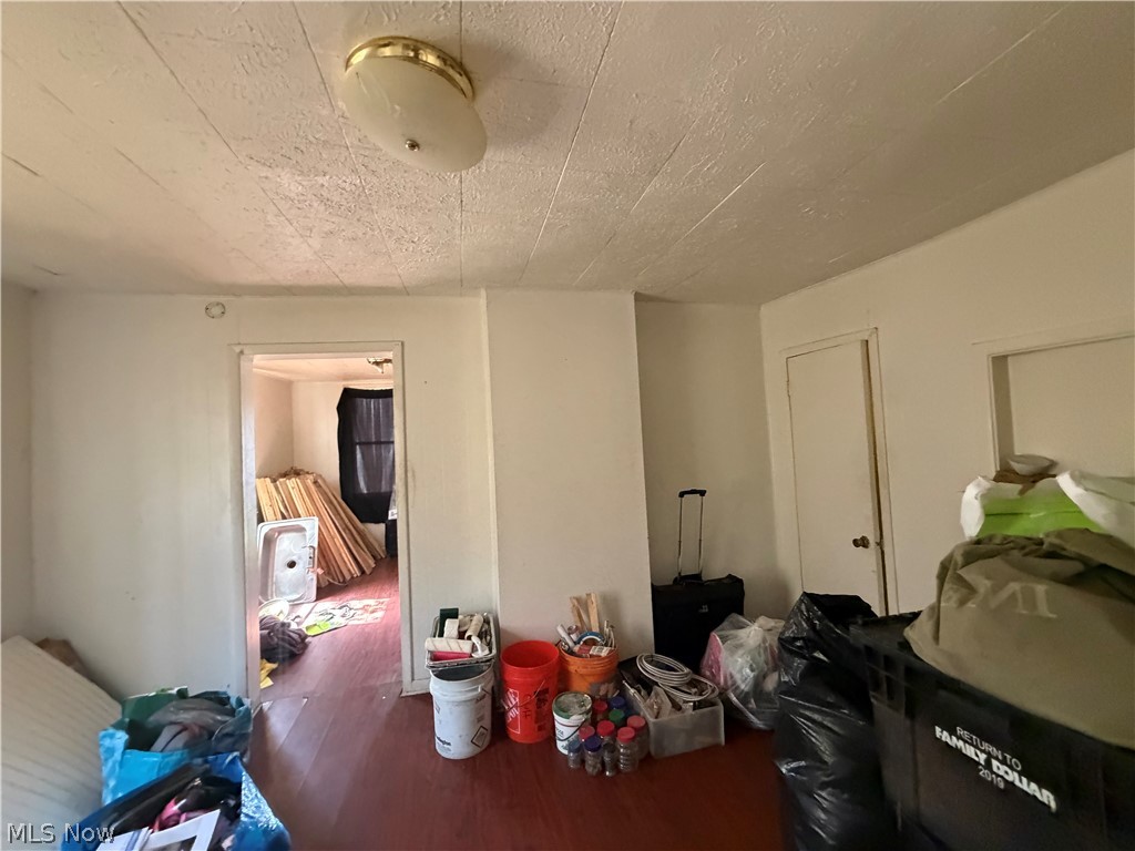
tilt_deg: +2.4
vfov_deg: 85.7
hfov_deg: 102.1
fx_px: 459
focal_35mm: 14
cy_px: 426
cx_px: 568
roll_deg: +0.0
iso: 800
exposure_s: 1/60
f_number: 2.2
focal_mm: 2.22
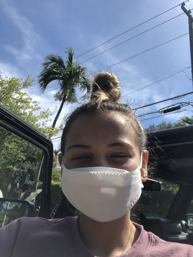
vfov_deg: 56.8
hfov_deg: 44.2
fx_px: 238
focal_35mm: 32
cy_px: 128
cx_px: 96
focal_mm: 2.87
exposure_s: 1/871
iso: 20
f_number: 2.2
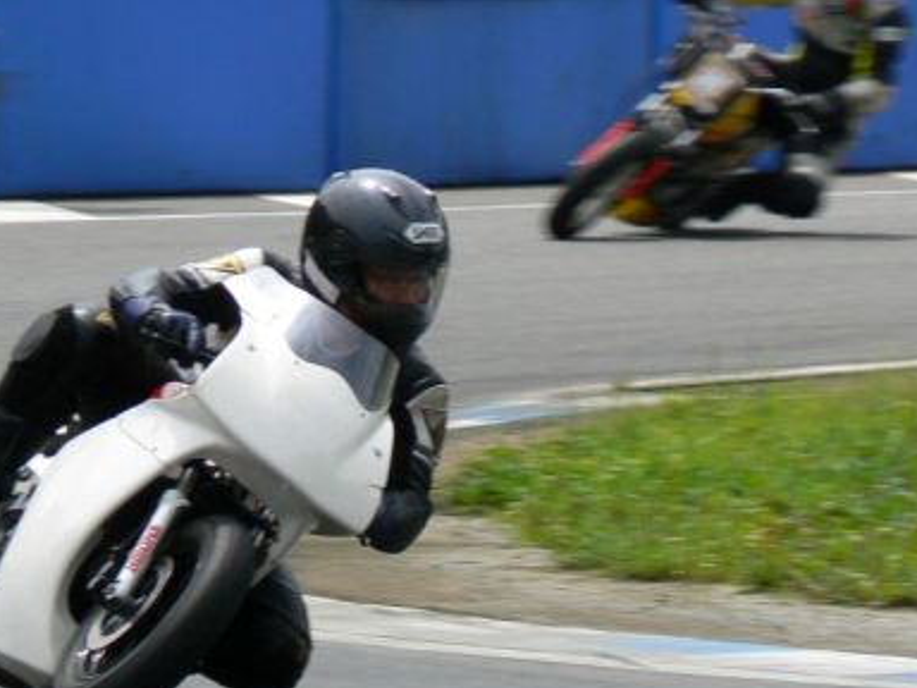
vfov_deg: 2.1
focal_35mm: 720
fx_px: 19073
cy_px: 494
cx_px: 330
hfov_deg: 2.8
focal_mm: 72
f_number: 8
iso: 80
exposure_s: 1/400
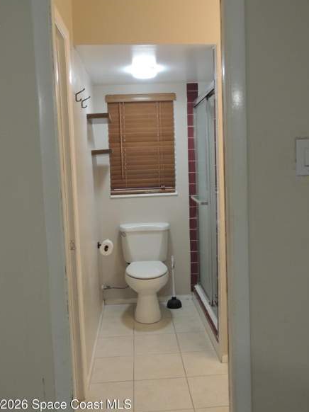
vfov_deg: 55.4
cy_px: 198
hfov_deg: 42.9
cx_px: 159
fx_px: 393
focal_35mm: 33
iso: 280
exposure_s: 1/30
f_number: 3.1
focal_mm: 5.3
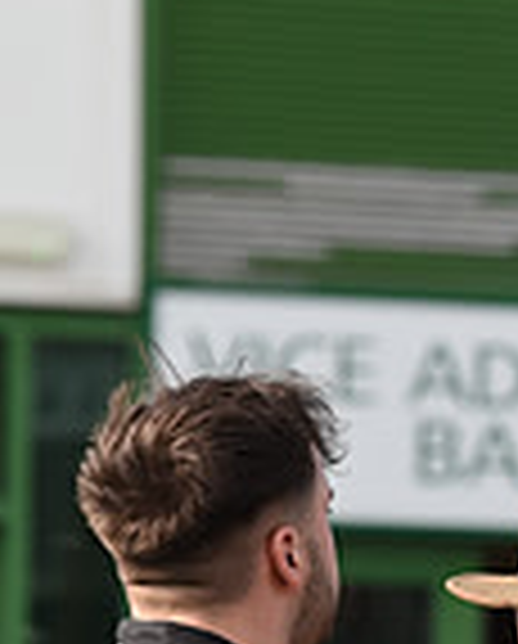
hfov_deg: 2.0
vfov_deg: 2.5
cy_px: 844
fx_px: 14518
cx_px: 1194
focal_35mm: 760
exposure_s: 1/1600
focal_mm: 200
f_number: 6.3
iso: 800
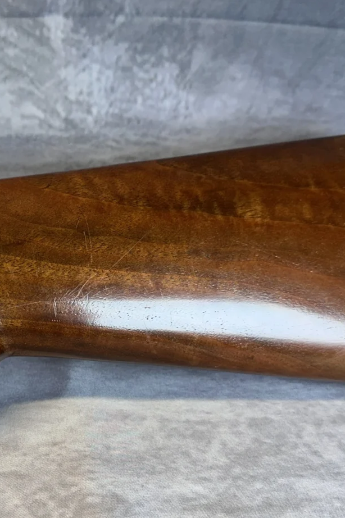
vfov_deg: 38.2
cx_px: 42
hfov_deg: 25.3
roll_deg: -1.0
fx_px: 748
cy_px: 276
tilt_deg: -31.3
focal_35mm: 52
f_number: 1.78
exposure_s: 1/120
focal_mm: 6.86
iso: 80
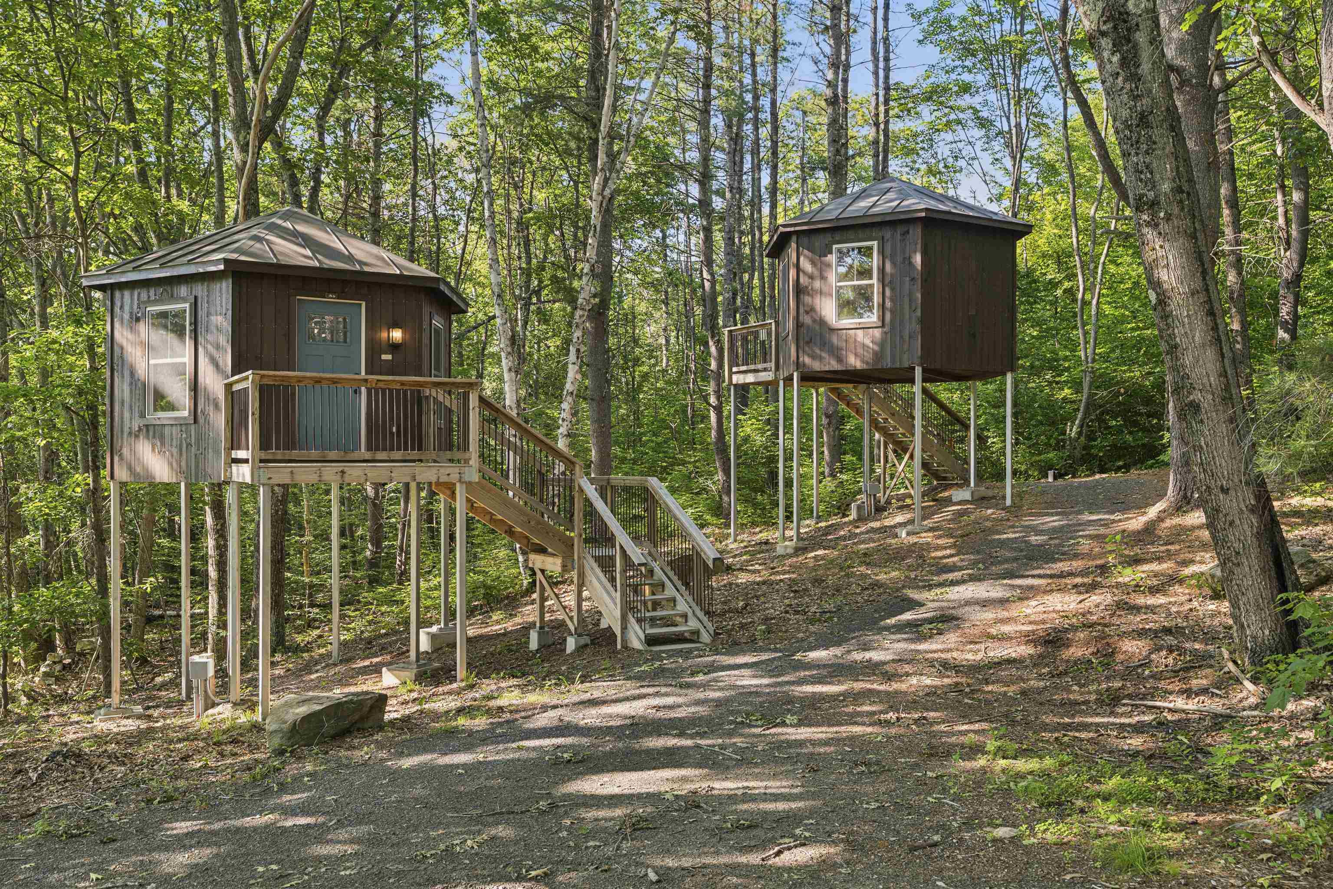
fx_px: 1111
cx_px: 666
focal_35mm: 30
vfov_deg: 43.6
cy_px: 444
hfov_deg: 61.9
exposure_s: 1/15
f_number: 7.1
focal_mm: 30
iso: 250
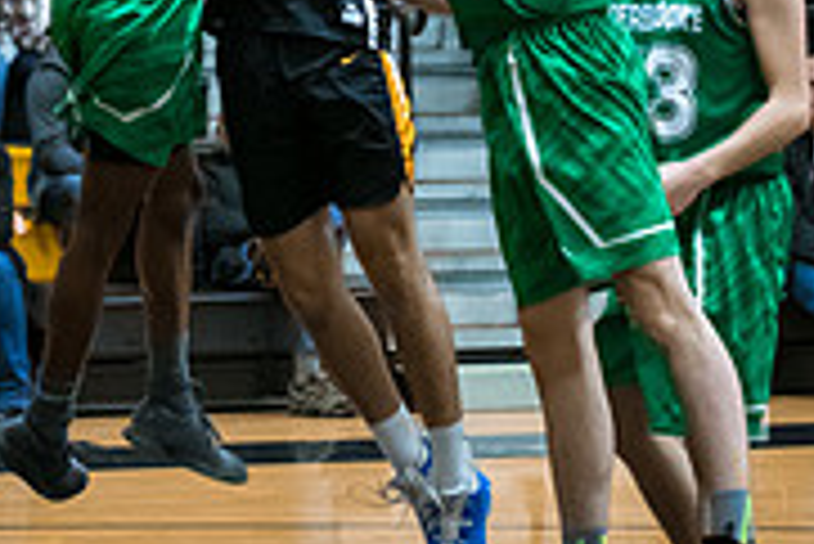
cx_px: 274
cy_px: 184
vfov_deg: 5.3
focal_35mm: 261
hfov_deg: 7.9
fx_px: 5906
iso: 3200
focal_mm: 70
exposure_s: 1/400
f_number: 2.8
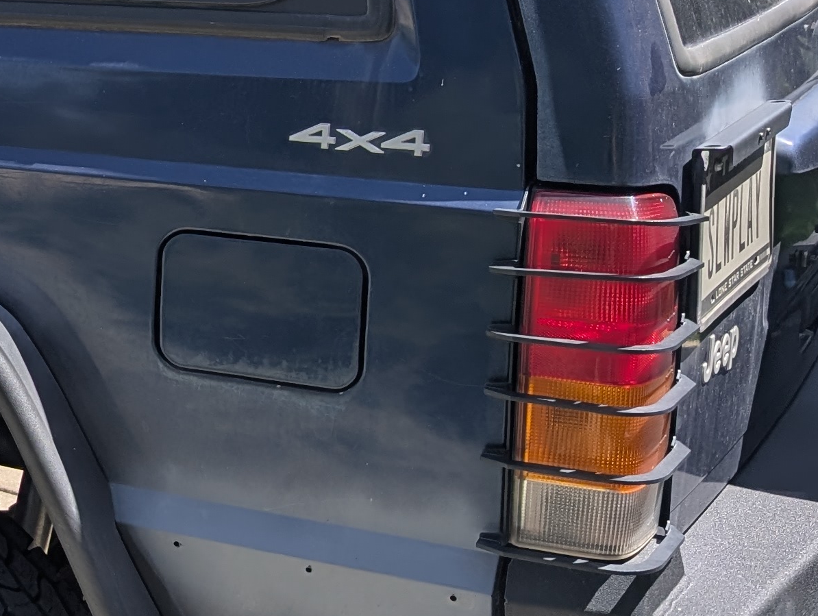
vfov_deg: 18.0
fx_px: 1940
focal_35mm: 82
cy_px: 176
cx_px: -354
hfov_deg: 20.8
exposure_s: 1/1011
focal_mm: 6.9
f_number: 1.68
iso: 20
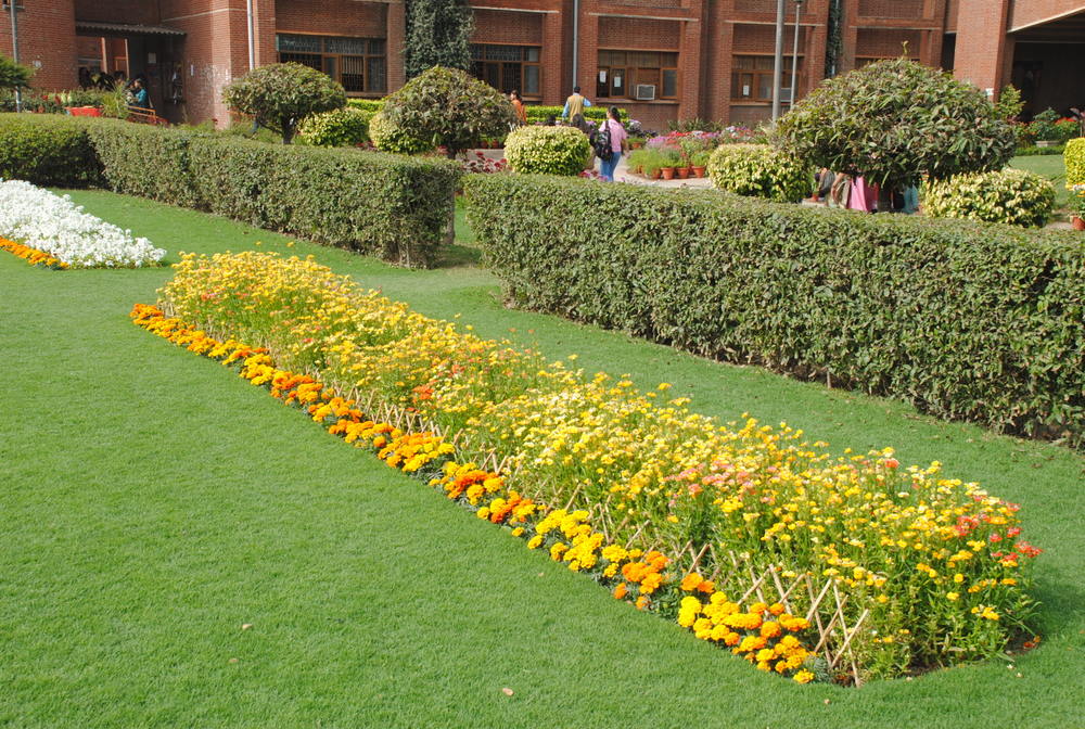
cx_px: 542
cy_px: 364
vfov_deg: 29.1
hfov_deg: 42.2
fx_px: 1405
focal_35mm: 46
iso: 200
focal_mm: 31
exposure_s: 1/125
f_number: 10
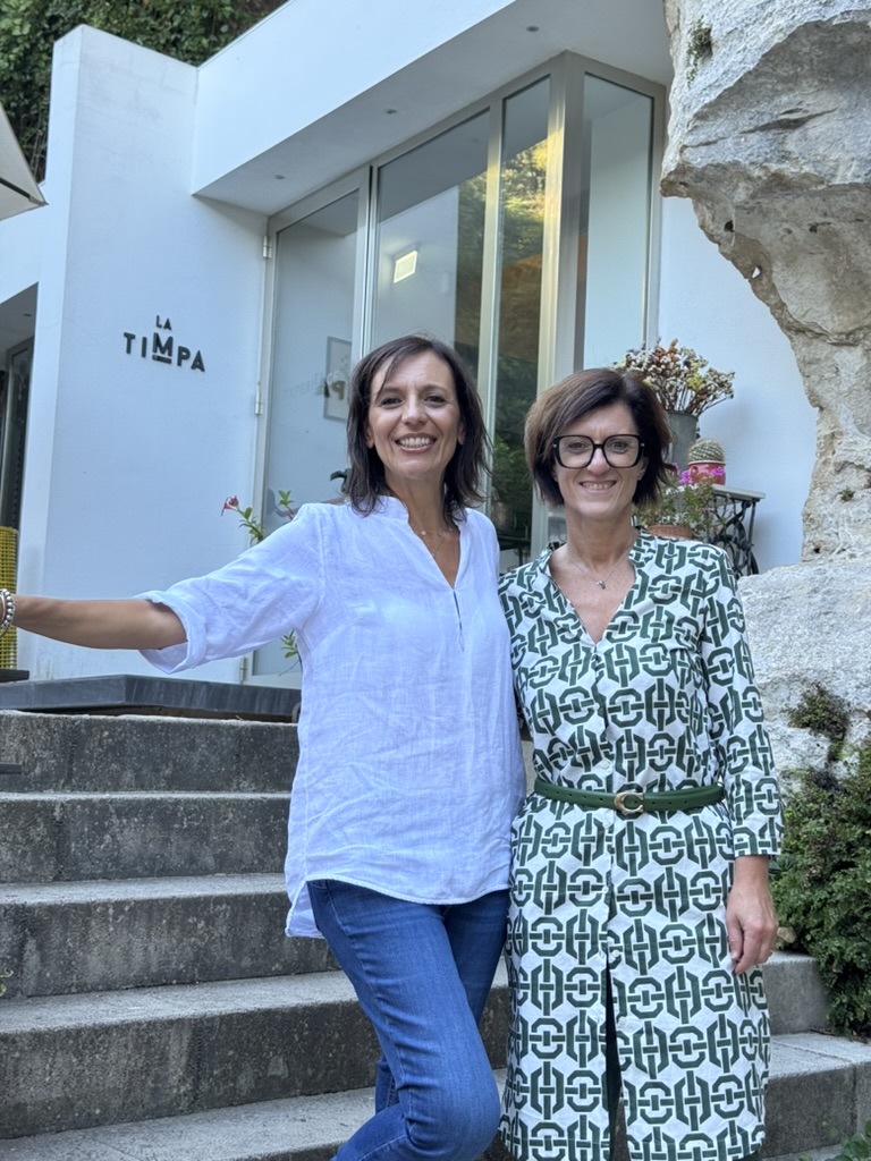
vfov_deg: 39.7
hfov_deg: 30.3
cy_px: 580
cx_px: 436
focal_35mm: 48
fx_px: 1610
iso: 50
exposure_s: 1/152
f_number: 1.78
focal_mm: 6.76
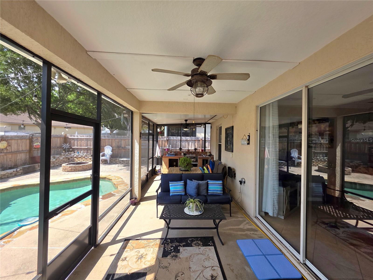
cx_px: 186
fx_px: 140
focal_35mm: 13
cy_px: 140
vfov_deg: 89.9
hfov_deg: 106.2
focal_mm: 2.2
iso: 40
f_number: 1.9
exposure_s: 1/714
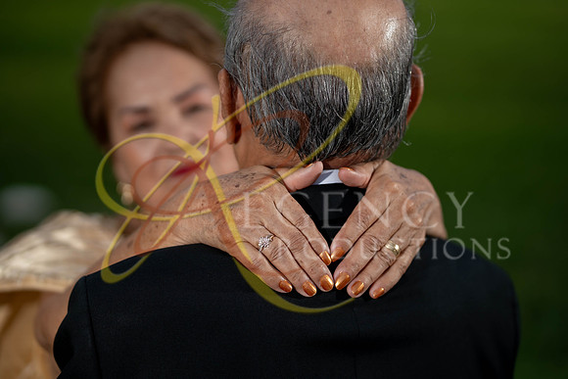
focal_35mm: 85
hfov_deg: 23.9
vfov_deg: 16.1
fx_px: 1341
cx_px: 284
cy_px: 190
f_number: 2.2
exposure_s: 1/2500
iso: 200
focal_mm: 85
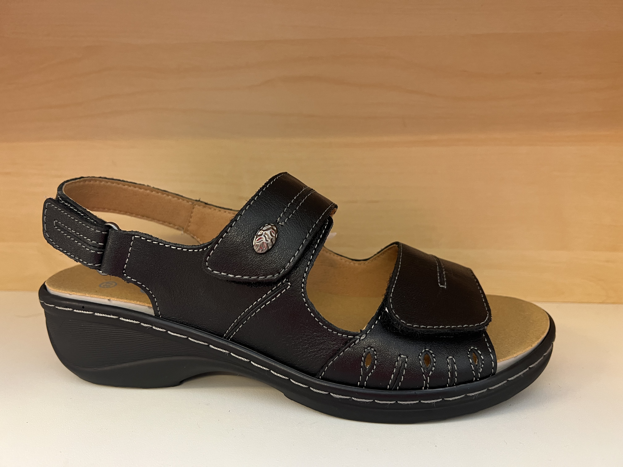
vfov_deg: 53.1
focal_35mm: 26
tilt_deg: -12.8
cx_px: 312
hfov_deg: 67.3
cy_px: 234
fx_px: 468
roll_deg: +0.8
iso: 160
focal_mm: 5.7
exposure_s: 1/50
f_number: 1.5
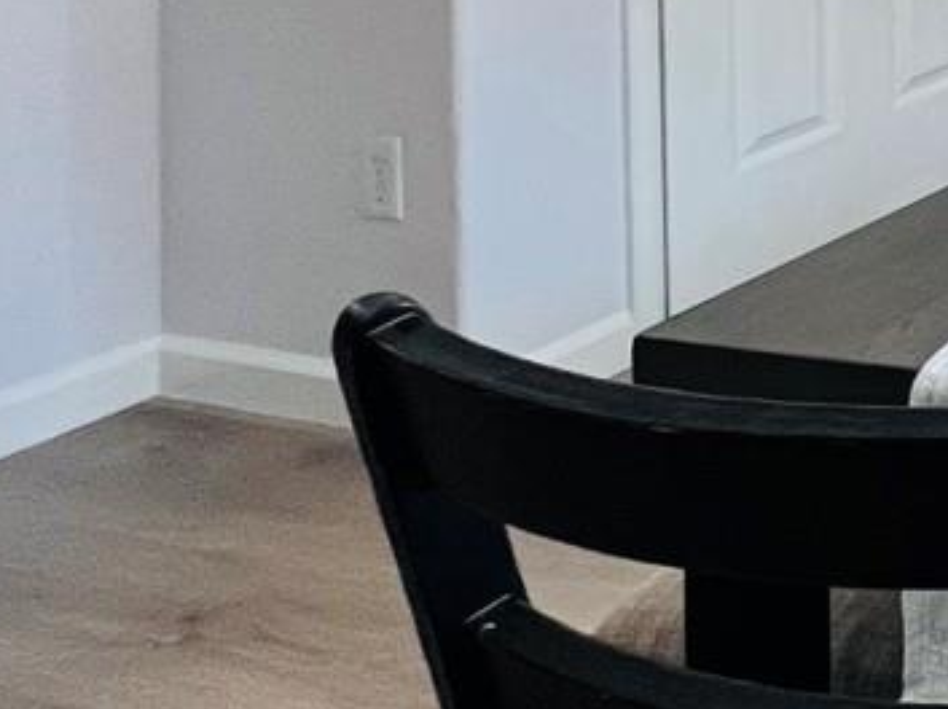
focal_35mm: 59
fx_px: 1614
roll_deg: +1.1
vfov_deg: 19.5
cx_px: 2030
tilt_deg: -0.2
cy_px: -508
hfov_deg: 17.7
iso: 200
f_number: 1.8
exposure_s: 1/120
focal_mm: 1.57
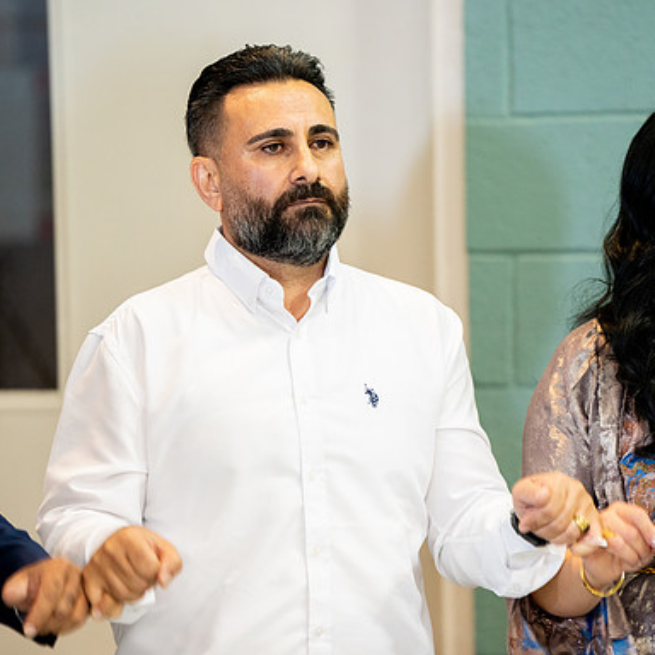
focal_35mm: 257
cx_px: 367
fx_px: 5502
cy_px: 327
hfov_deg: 6.8
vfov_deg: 6.8
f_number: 2.8
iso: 1250
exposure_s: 1/200
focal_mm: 200
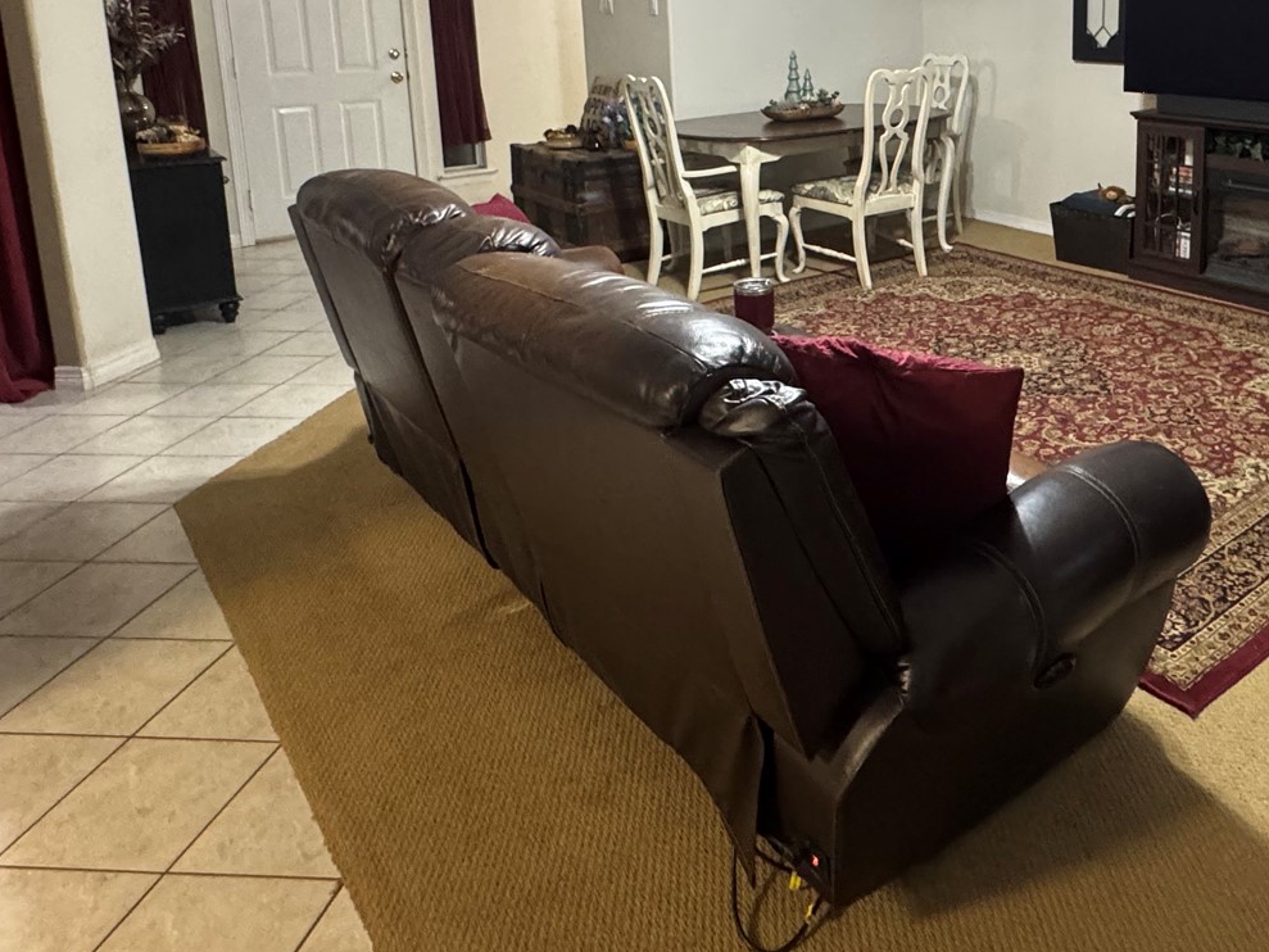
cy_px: 177
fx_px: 1063
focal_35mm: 29
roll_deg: +0.3
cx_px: 912
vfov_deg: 45.5
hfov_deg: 59.2
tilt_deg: -10.0
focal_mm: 2.22
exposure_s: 1/60
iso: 800
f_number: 2.2
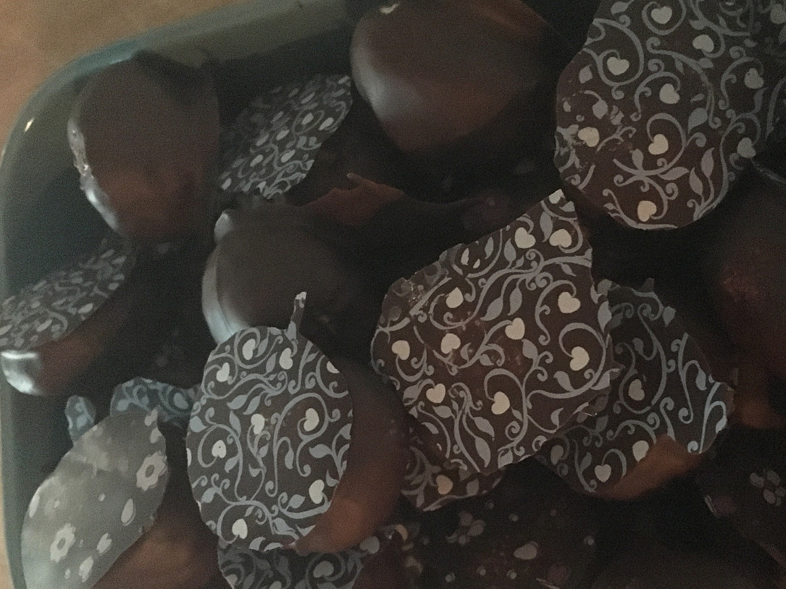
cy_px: 362
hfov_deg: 46.4
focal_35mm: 40
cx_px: 488
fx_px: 908
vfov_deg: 35.8
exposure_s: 1/17
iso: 2000
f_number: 2.2
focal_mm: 4.15
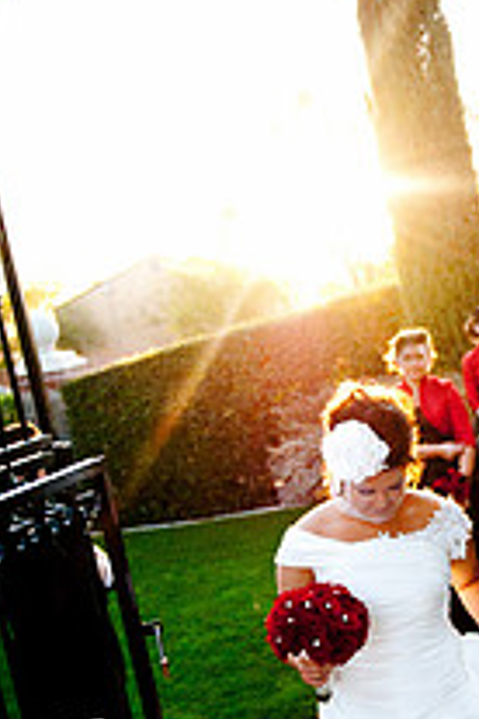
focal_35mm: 63
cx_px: 484
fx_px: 1257
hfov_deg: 20.8
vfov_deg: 31.5
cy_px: 507
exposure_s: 1/2500
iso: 200
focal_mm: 29
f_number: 2.8
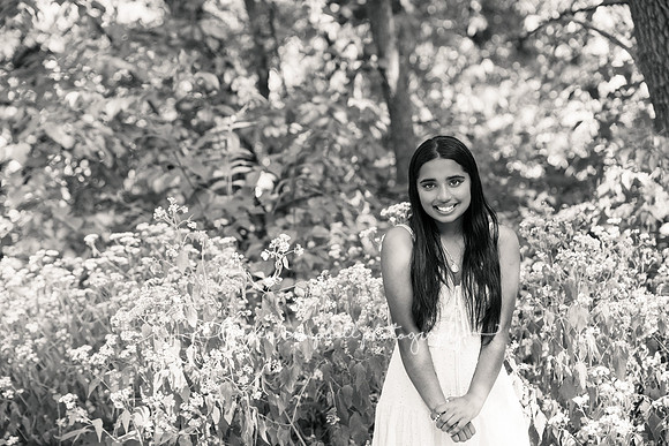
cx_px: 334
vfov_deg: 13.0
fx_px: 1952
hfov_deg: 19.5
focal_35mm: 105
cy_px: 223
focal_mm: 105
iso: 400
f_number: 3.5
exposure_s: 1/400
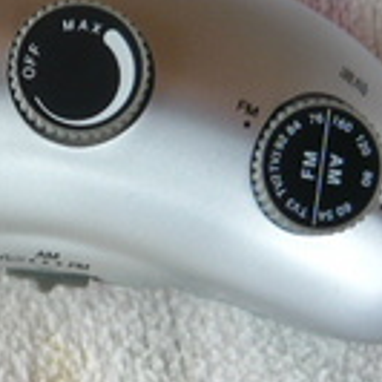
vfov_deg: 18.8
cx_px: -95
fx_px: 1149
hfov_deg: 17.8
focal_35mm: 92
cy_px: 99
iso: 125
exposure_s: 1/30
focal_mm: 5.5
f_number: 2.8
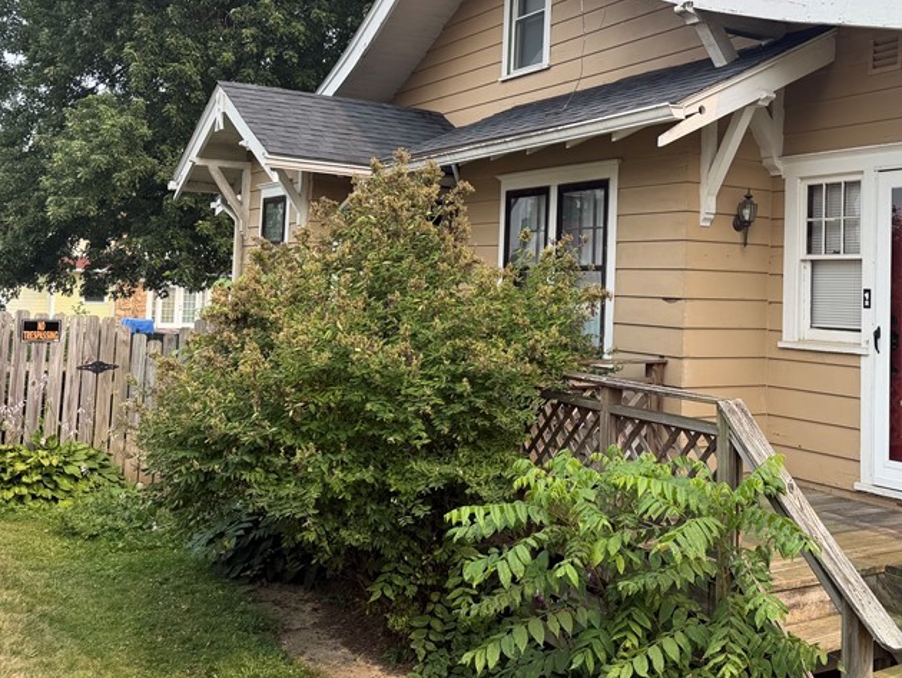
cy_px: 235
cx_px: 631
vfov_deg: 36.5
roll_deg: -3.1
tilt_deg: +6.5
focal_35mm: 39
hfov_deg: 46.7
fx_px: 1017
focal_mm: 6.76
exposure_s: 1/1949
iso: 80
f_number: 1.78
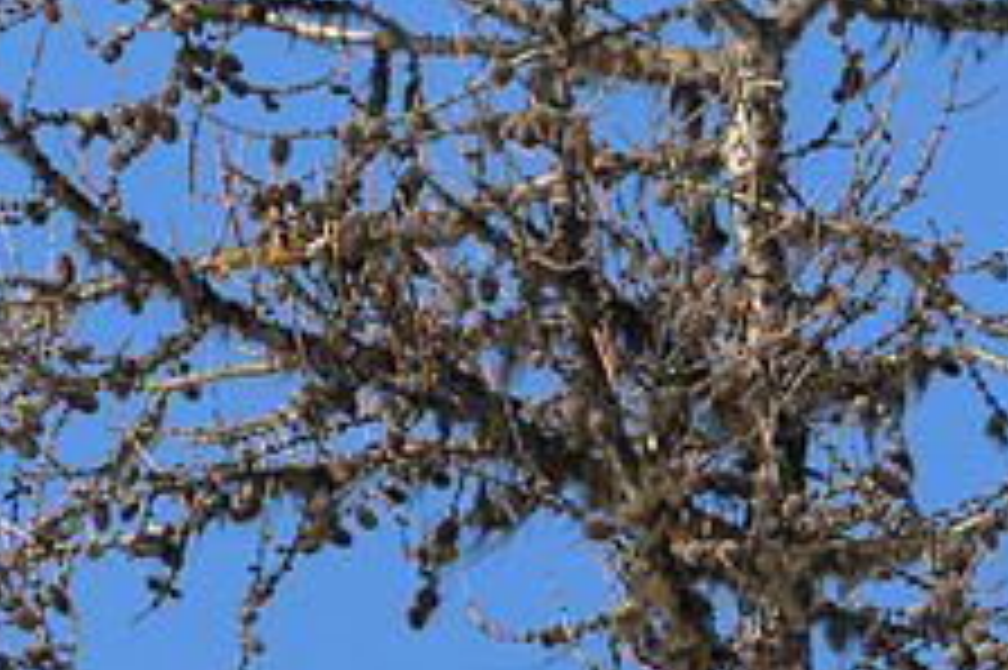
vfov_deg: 0.6
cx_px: 252
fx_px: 65246
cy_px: -72
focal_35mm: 2332
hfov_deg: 0.9
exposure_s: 1/2000
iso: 1100
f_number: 8
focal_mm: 600
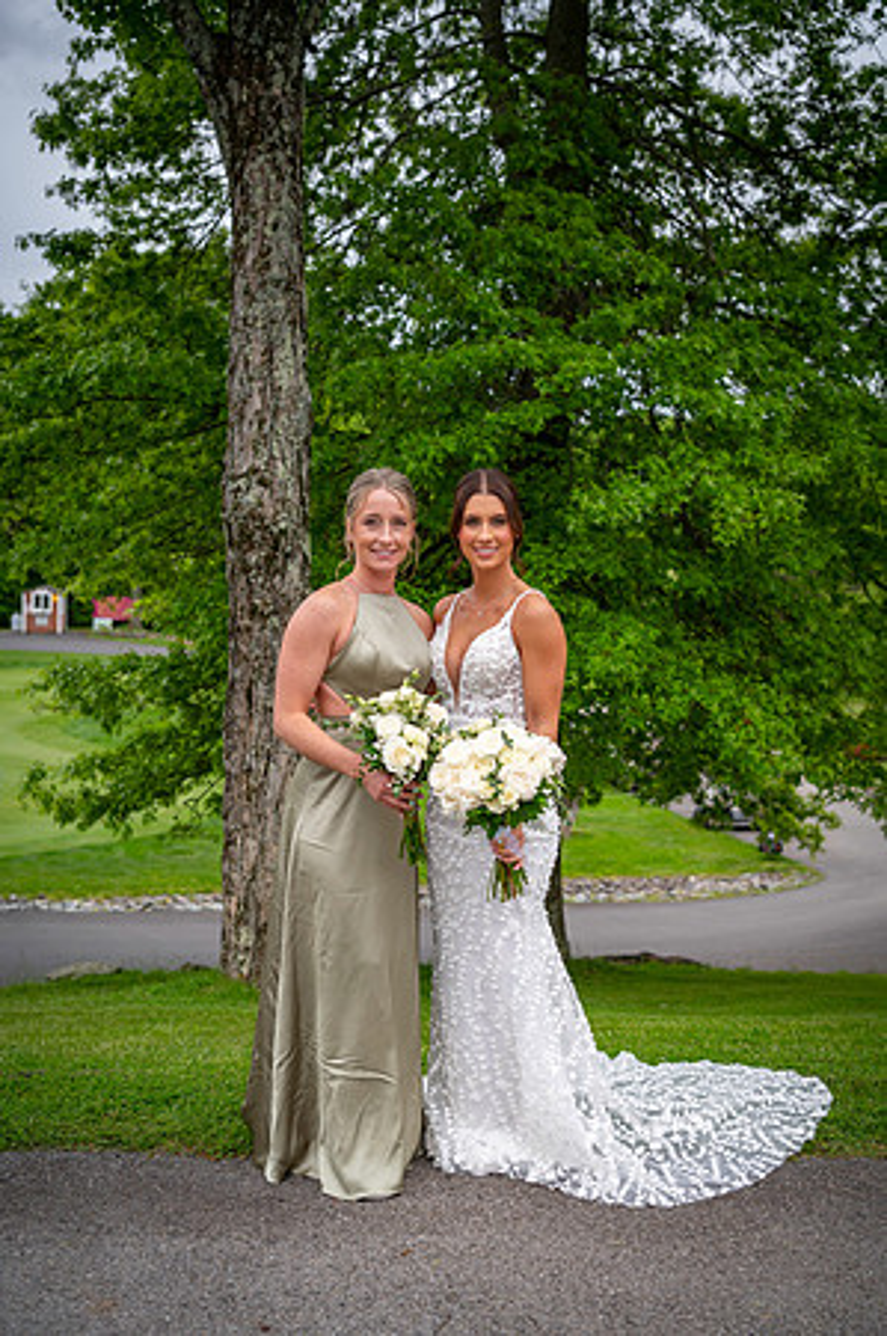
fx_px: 1482
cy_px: 668
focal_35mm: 40
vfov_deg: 48.5
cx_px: 444
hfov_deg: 33.3
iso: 200
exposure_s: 1/1000
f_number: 4
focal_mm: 40
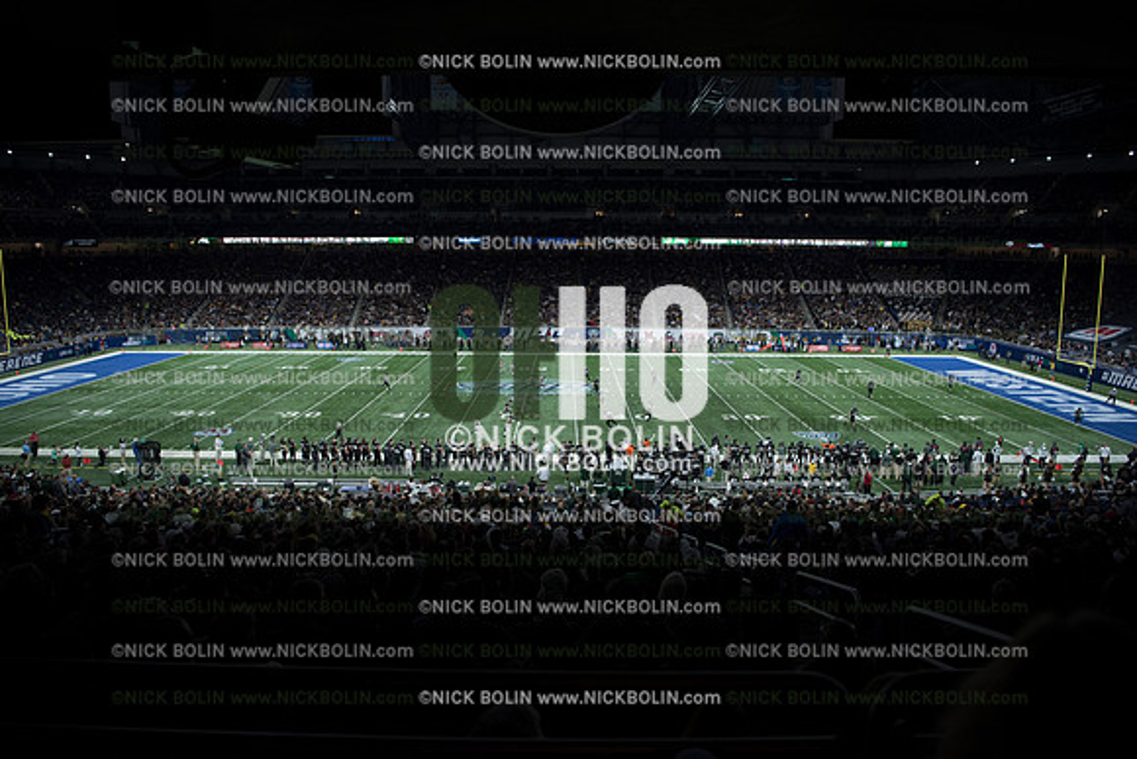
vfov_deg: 53.2
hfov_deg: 73.7
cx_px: 568
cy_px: 380
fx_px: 758
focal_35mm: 24
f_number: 2.8
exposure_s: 1/1250
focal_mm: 24
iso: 1250
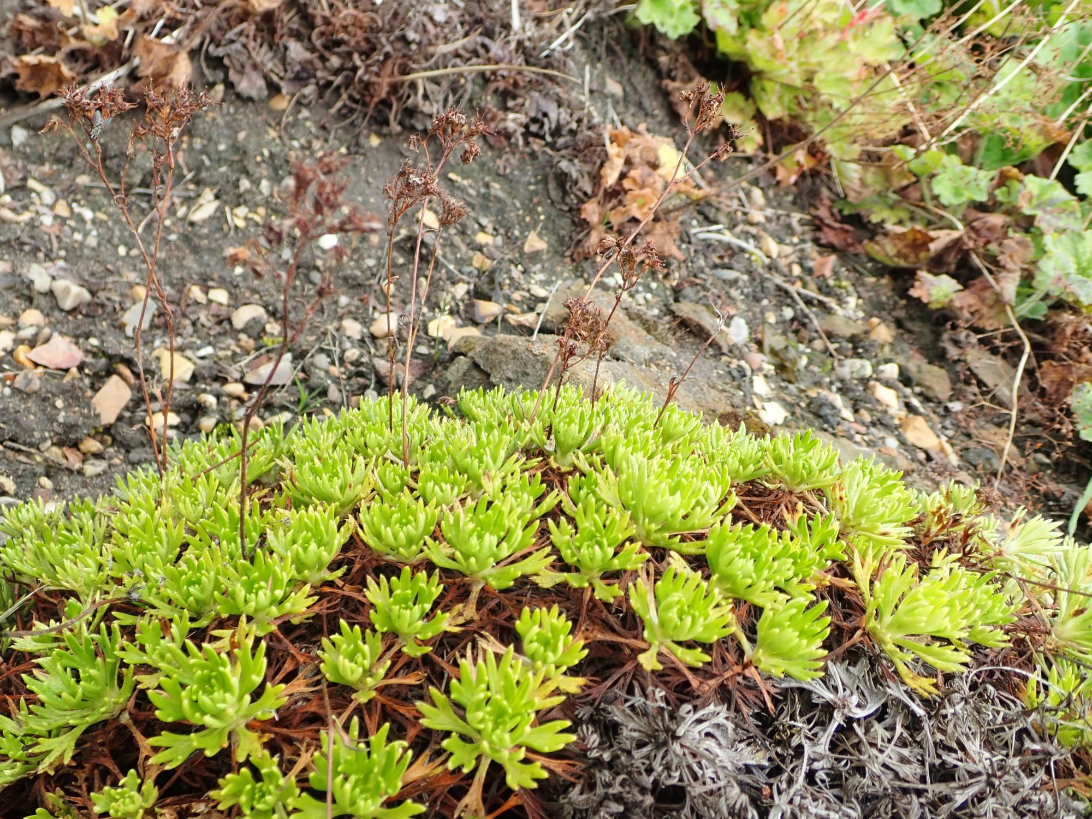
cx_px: 546
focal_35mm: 32
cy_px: 410
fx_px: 1009
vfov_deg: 44.2
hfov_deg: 56.8
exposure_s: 1/160
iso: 100
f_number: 3.2
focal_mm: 5.87
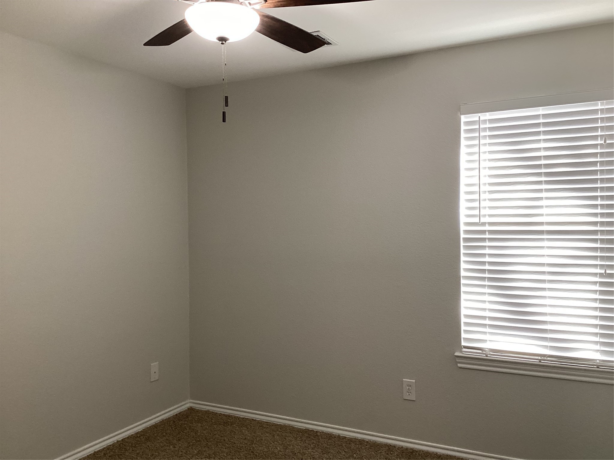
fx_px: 550
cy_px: 230
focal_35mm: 31
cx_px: 307
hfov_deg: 58.4
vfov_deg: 45.4
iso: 160
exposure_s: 1/60
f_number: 2.4
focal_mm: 3.3
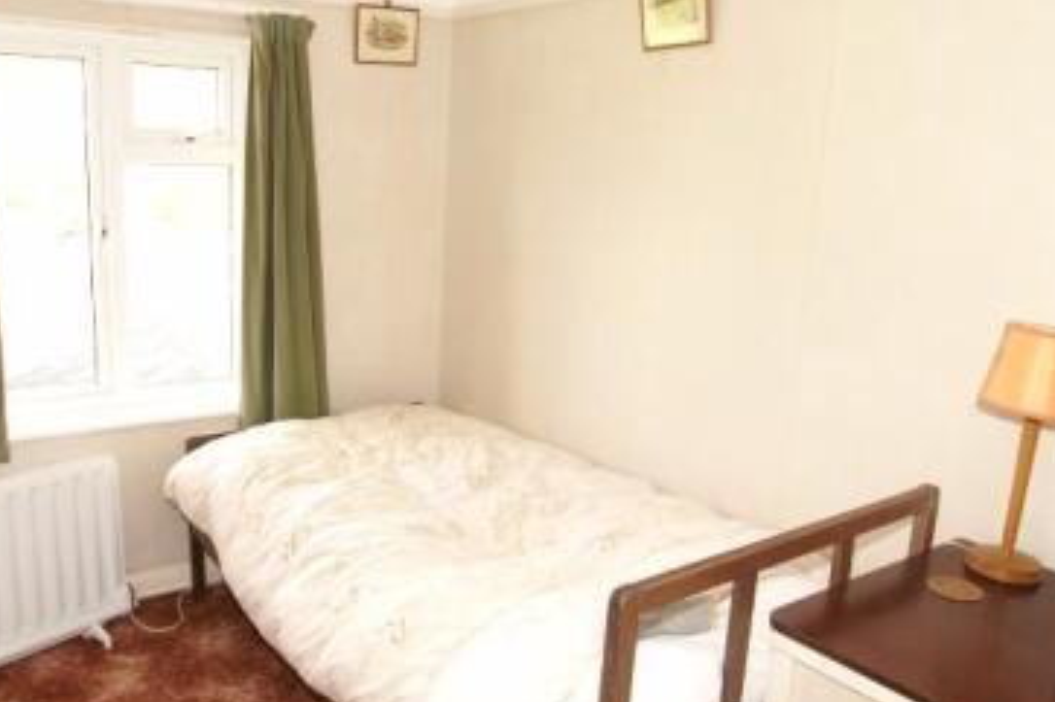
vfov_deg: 43.7
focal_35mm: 30
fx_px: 876
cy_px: 352
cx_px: 498
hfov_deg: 62.1
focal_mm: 11
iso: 200
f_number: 4.5
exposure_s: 1/60
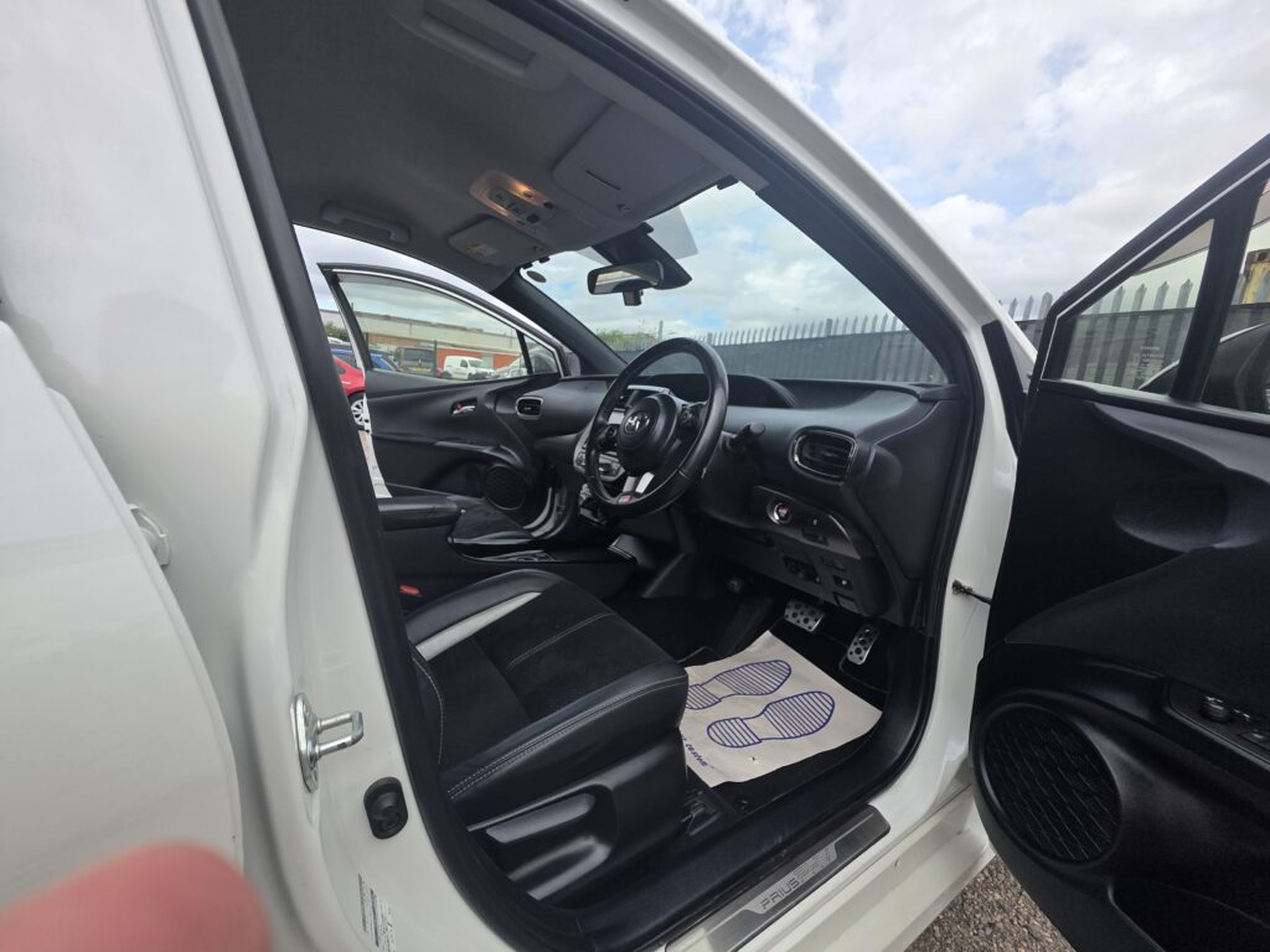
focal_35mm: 13
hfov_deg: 106.2
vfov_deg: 89.9
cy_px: 476
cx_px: 635
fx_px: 477
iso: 64
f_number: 1.9
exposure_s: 1/2000
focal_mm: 2.2
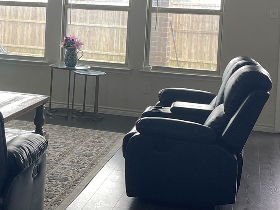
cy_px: 20
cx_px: -4
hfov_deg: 24.1
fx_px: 623
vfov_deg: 18.8
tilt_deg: -0.6
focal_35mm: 77
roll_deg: -2.7
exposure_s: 1/120
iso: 100
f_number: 1.6
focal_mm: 4.2
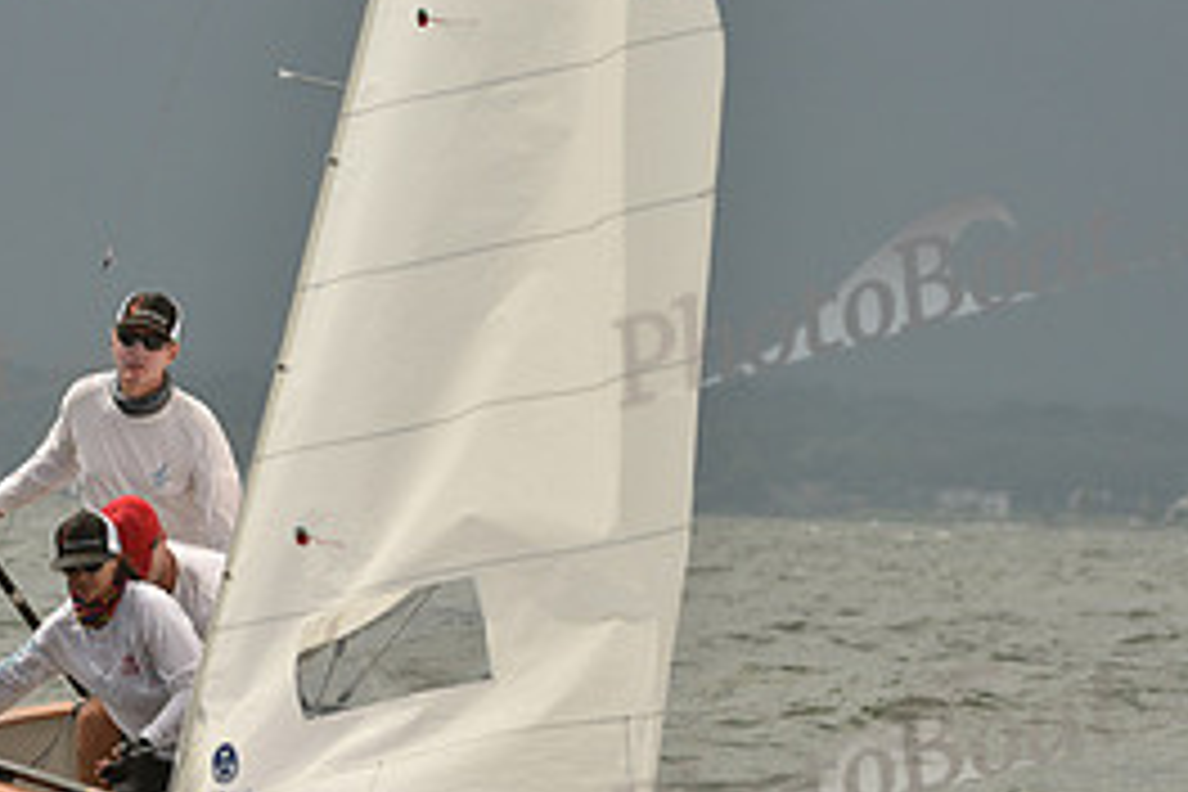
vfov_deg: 3.0
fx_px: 15245
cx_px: 382
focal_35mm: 462
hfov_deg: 4.5
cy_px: 587
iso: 320
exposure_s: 1/1250
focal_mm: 210
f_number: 9
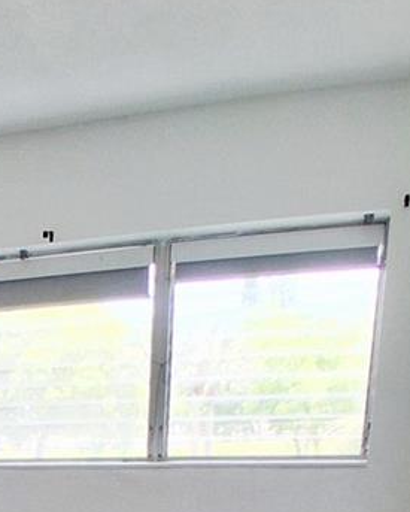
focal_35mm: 58
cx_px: -42
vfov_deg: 26.2
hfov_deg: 24.5
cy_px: 712
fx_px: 879
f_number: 2.2
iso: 80
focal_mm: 1.4
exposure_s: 1/120
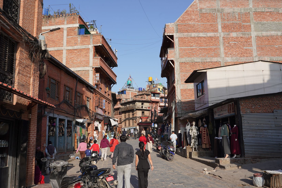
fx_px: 227
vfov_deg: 44.9
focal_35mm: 29
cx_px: 144
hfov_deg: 63.6
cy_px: 103
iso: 100
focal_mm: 24
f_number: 13
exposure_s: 1/100
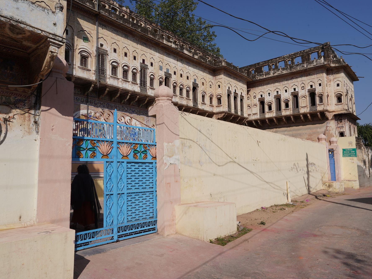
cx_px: 193
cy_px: 139
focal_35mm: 26
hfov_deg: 67.3
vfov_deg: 53.1
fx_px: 279
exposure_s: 1/100
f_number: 20
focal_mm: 24
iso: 100
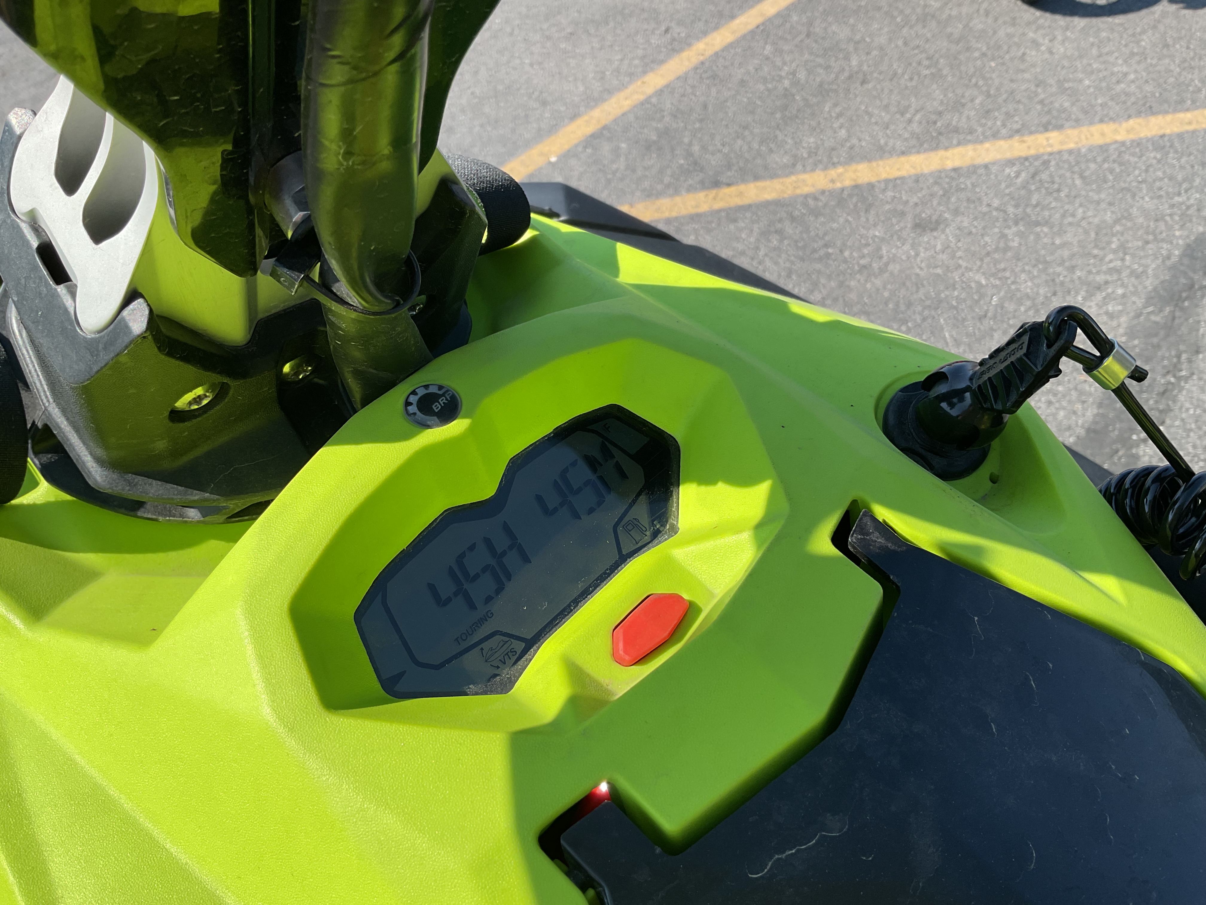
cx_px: 603
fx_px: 1010
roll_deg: +8.7
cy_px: 452
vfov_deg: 48.2
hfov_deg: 61.7
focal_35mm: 29
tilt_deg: -41.2
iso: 16
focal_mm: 3
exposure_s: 1/1342
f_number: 1.8
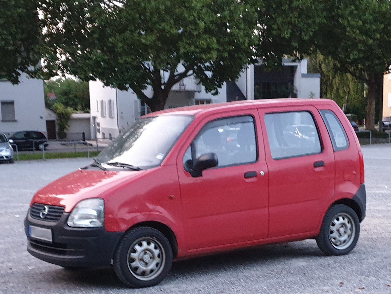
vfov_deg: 53.1
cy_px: 147
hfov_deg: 67.3
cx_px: 196
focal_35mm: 26
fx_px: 294
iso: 250
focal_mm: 4.3
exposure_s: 1/25
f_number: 1.5
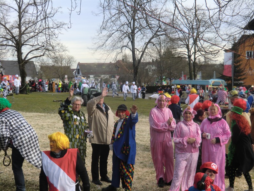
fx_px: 345
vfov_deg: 30.9
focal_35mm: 47
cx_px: 127
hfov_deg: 40.4
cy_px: 96
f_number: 4
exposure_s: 1/200
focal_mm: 8.4
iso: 64
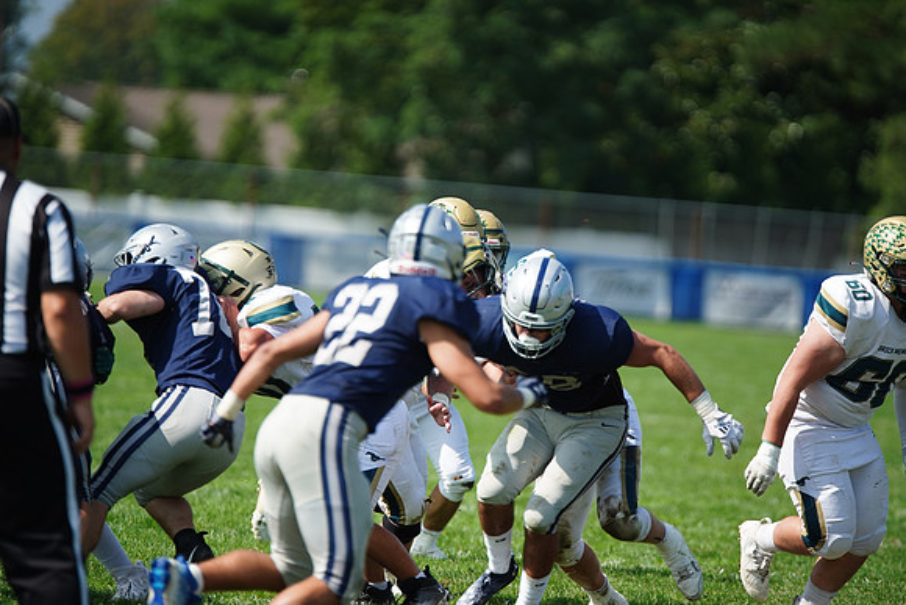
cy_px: 302
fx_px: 6897
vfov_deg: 5.0
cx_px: 453
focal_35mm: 274
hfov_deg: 7.5
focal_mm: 274
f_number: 2.8
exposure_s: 1/4000
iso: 400
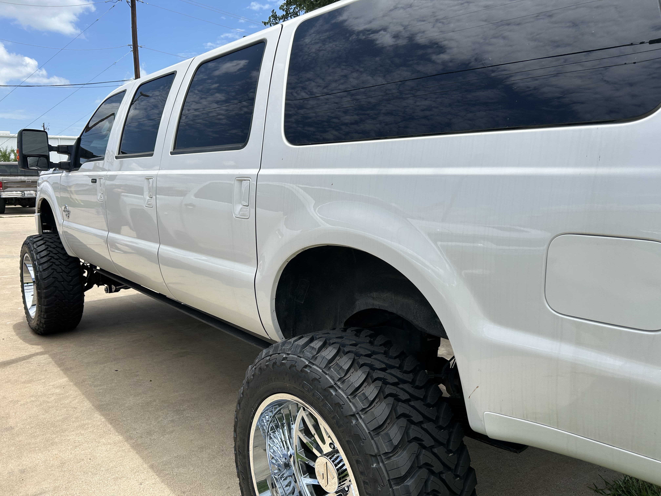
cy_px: 248
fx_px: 496
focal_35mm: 26
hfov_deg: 67.3
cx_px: 330
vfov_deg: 53.1
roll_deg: +1.4
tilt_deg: -8.0
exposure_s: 1/3968
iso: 50
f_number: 1.5
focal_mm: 5.7
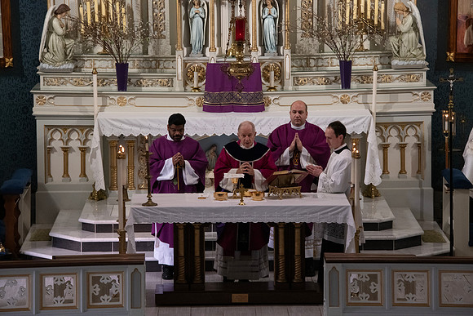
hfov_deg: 12.1
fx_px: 2234
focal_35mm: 170
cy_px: 158
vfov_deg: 8.1
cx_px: 236
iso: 4000
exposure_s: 1/100
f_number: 9
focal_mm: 170
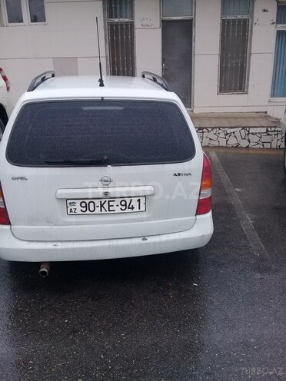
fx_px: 341
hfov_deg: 45.4
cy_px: 190
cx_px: 143
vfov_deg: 58.4
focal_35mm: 31
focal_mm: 3.3
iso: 64
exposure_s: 1/176
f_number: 2.2
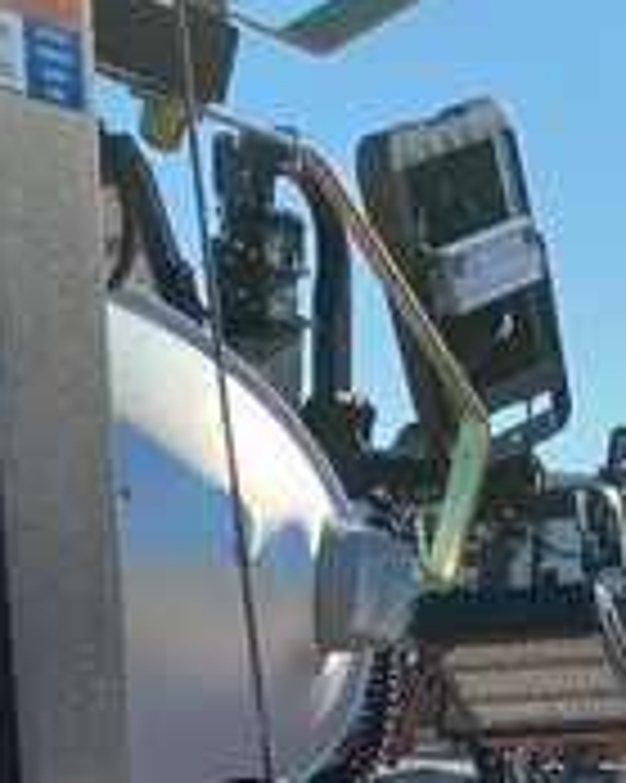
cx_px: 721
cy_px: 1568
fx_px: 2480
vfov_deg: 14.7
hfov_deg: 14.0
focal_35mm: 107
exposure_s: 1/1653
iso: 32
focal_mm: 4.25
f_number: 1.8
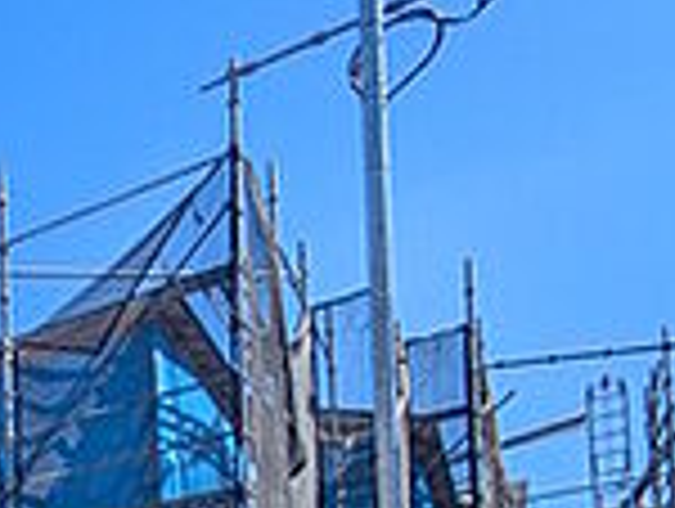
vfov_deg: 20.8
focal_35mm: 56
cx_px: -486
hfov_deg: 22.8
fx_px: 1094
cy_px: 827
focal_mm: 1.83
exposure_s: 1/2833
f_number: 2.2
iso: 50
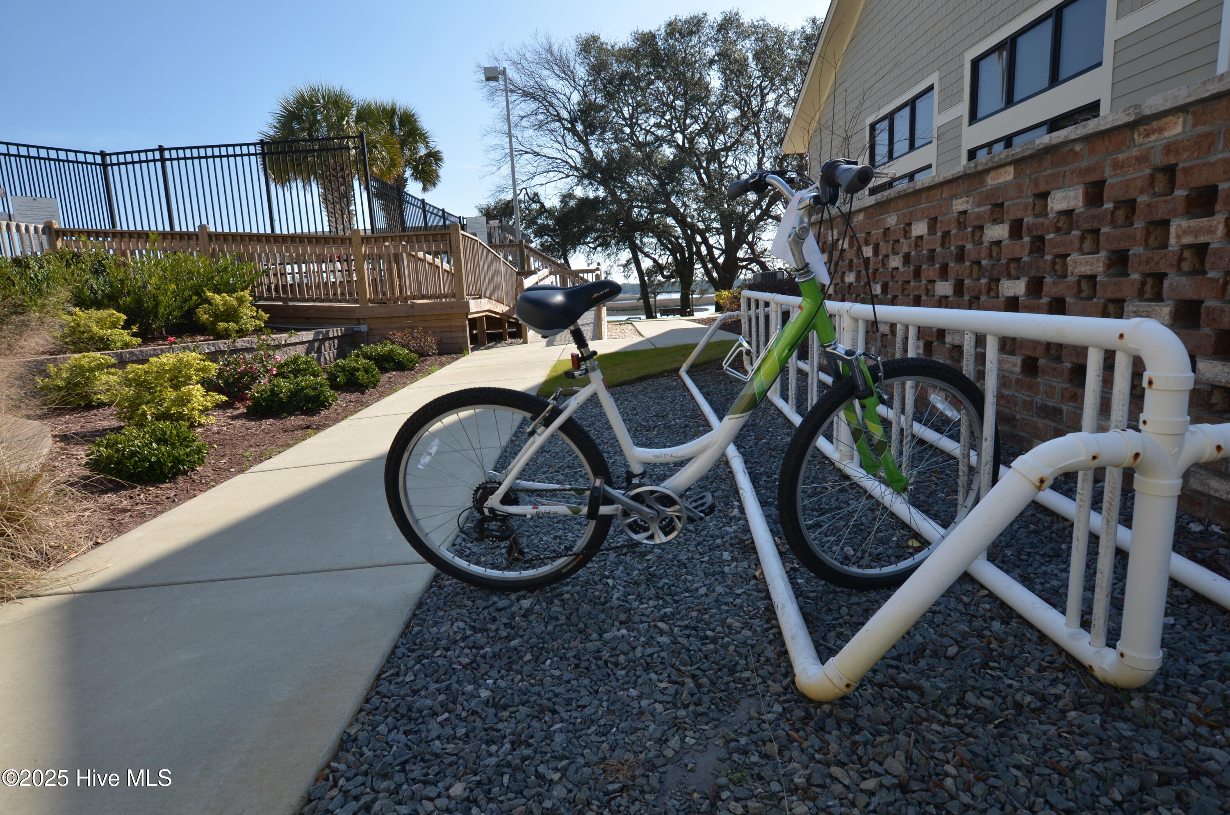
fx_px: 614
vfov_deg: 67.1
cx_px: 615
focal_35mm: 18
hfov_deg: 90.1
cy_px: 408
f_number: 8
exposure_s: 1/250
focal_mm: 12
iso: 110
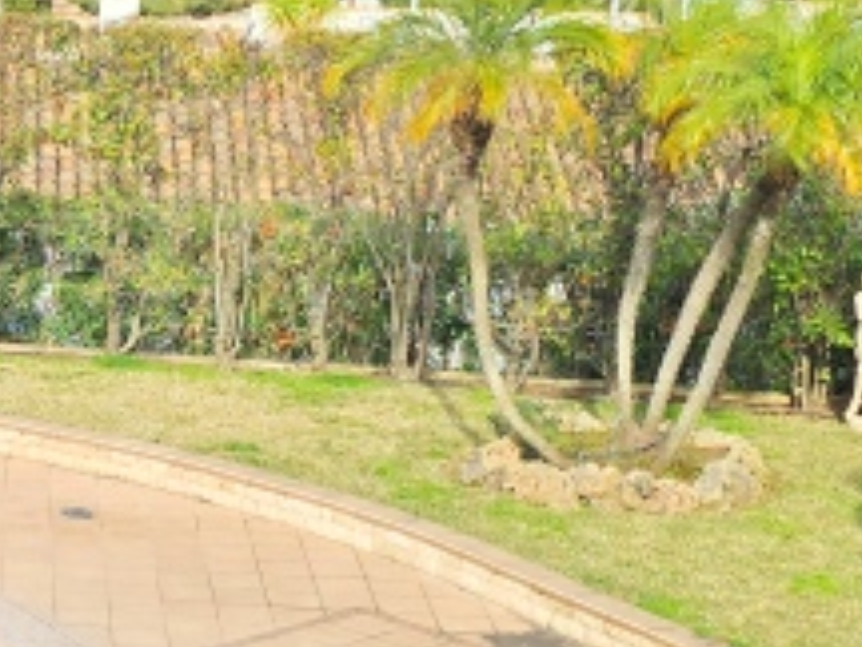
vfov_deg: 13.6
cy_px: 371
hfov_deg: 16.5
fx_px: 2714
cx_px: -419
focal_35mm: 109
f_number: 1.7
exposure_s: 1/359
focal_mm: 6.3
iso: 12
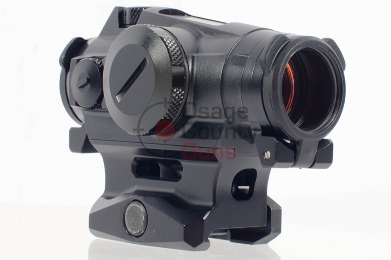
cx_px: 196
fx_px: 570
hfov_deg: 37.9
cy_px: 130
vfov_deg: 25.7
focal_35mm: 52
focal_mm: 35
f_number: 9
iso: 200
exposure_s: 1/200
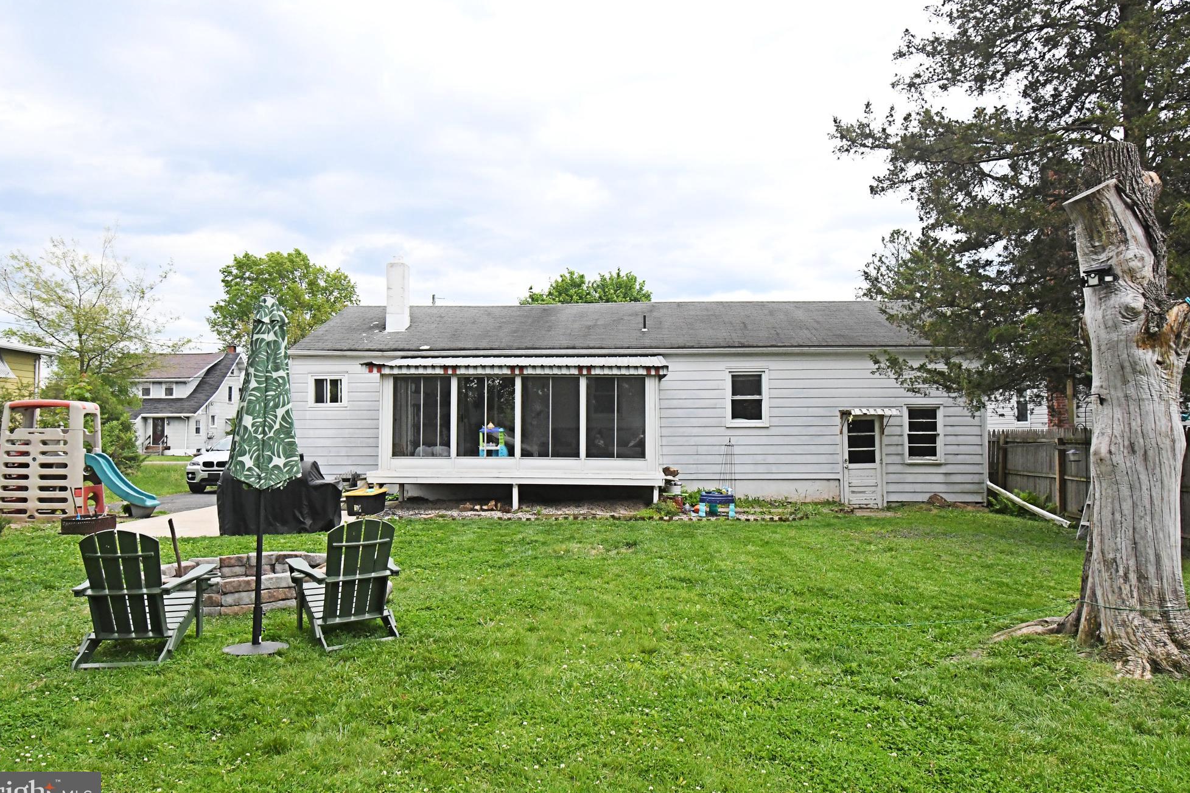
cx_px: 589
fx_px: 727
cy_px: 401
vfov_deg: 57.2
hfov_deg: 78.6
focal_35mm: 22
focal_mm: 14
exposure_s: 1/3200
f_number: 7.1
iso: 3200
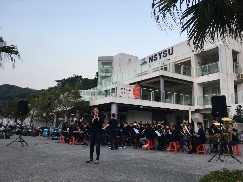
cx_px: 122
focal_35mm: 29
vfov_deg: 48.2
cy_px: 91
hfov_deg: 61.7
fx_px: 204
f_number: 2.2
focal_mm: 4.15
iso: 25
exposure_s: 1/120
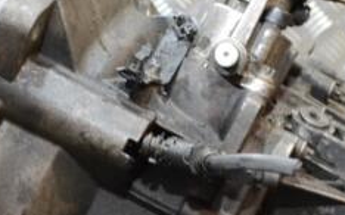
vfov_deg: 8.7
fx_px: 1400
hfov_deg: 14.0
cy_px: 214
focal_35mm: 149
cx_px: 143
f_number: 5
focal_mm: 38
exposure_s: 1/20
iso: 3200
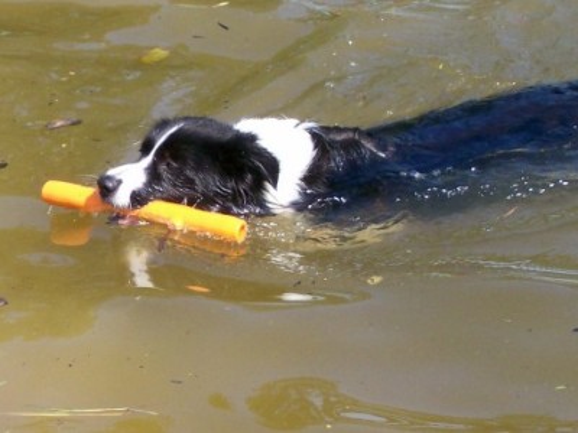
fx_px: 1453
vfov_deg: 17.0
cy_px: 216
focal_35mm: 87
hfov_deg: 22.5
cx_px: 289
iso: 80
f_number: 4.3
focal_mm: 14.3
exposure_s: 1/385
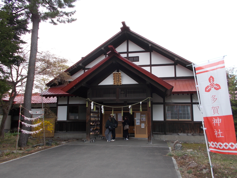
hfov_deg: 60.0
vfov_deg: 46.8
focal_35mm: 30
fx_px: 205
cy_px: 89
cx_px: 118
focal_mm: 5.3
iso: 80
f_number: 3.4
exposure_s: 1/250
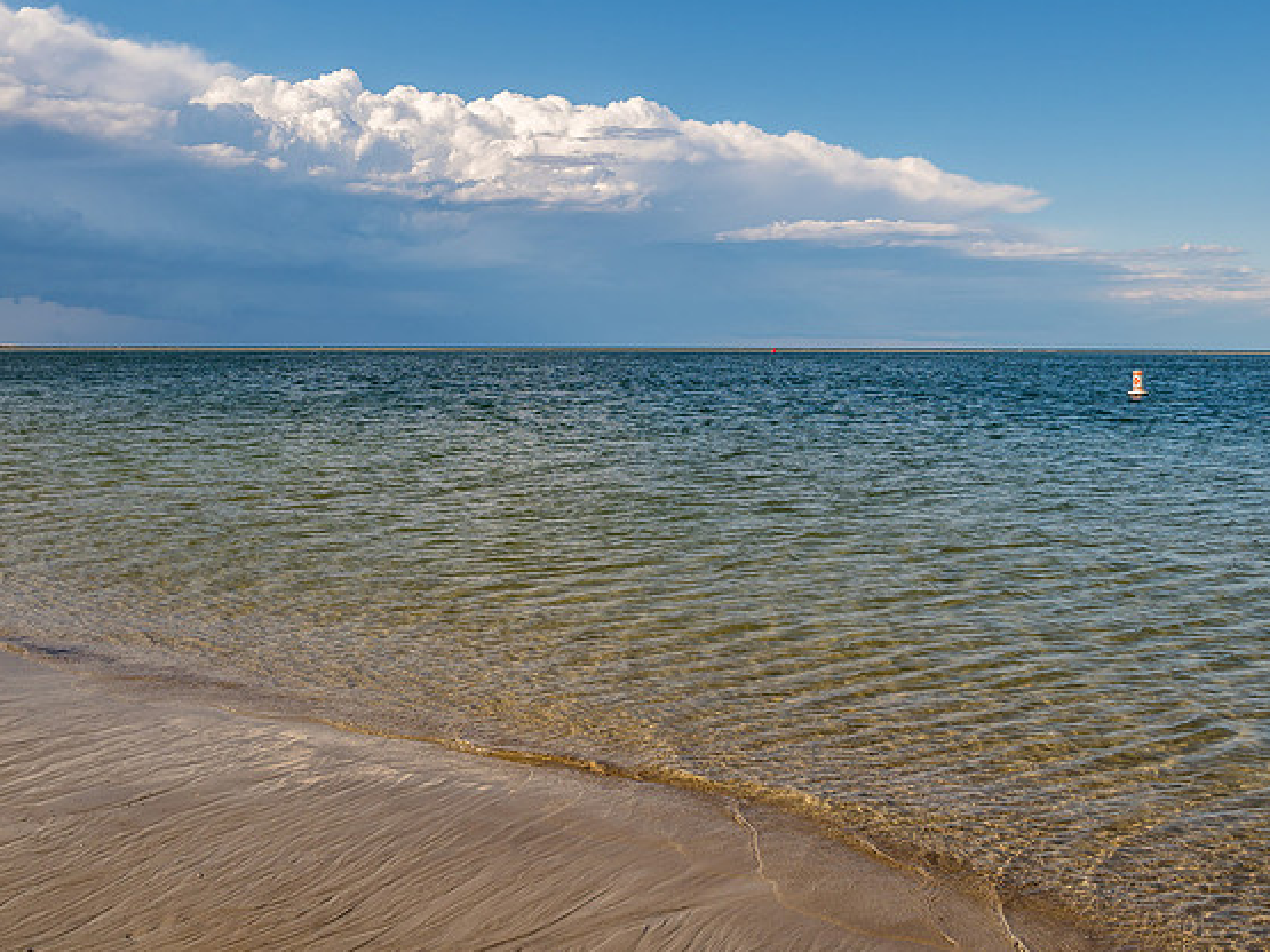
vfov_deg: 41.8
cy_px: 473
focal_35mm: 34
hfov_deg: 54.0
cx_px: 643
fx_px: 1247
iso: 100
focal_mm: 16
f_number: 7.1
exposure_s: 1/320
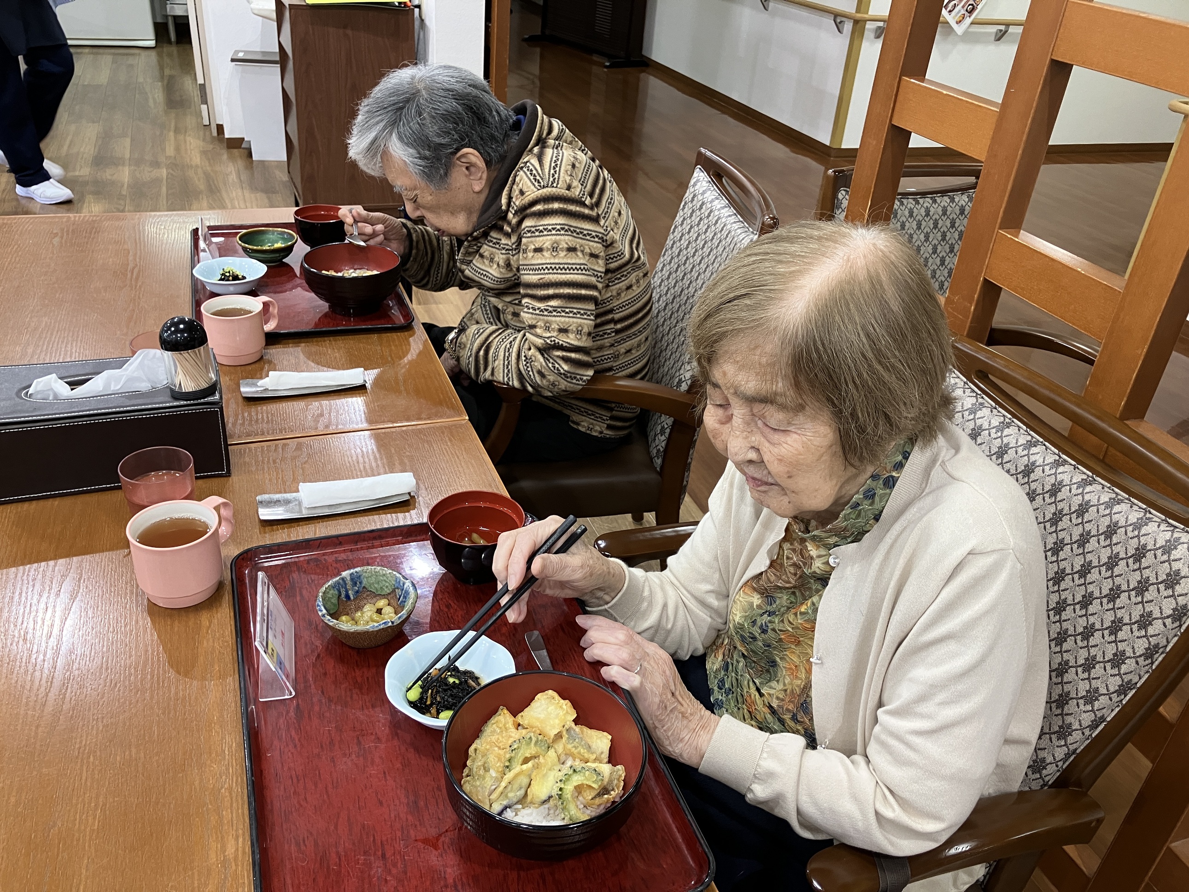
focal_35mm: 28
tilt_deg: -30.8
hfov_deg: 63.4
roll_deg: -3.7
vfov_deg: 49.7
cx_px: 594
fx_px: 962
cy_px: 446
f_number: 1.8
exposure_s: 1/50
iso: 80
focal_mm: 3.99
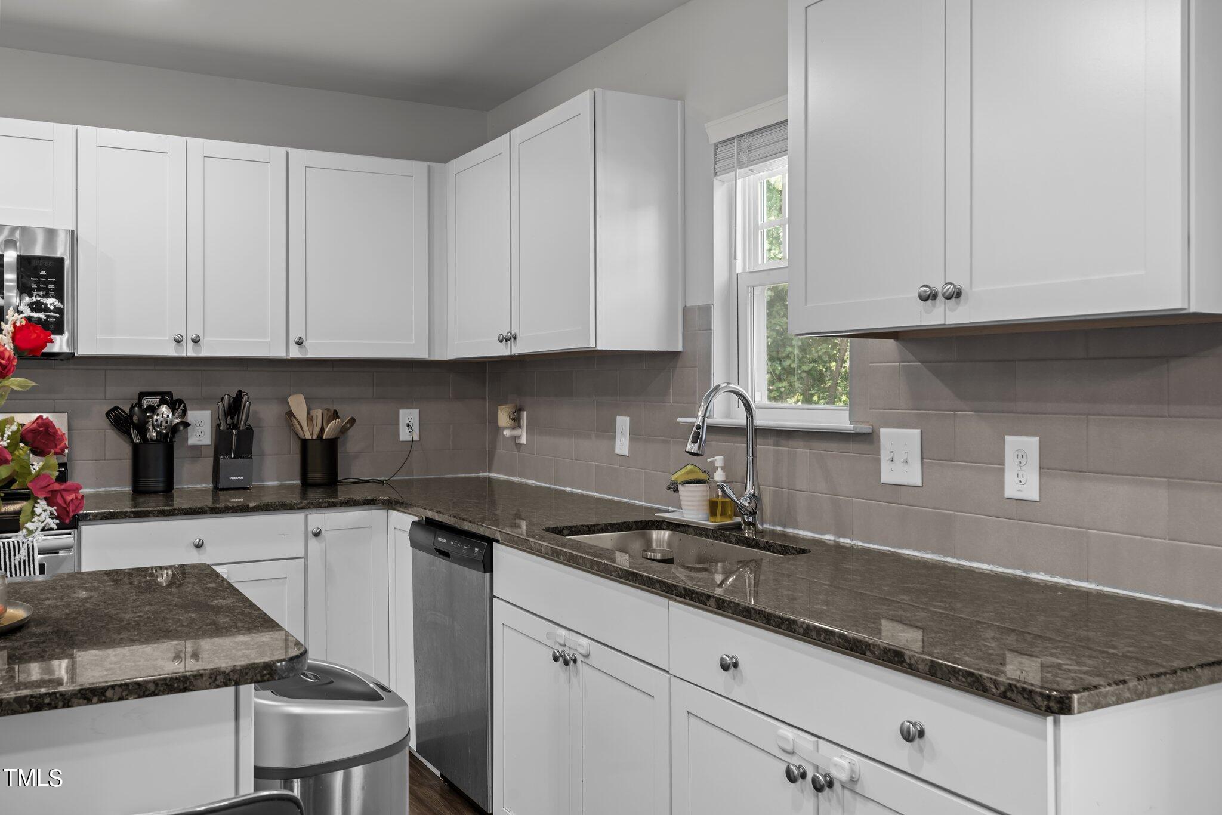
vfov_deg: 41.7
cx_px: 611
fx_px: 1069
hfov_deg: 59.5
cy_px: 408
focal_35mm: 32
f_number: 8
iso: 400
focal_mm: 31.5
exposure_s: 1.3
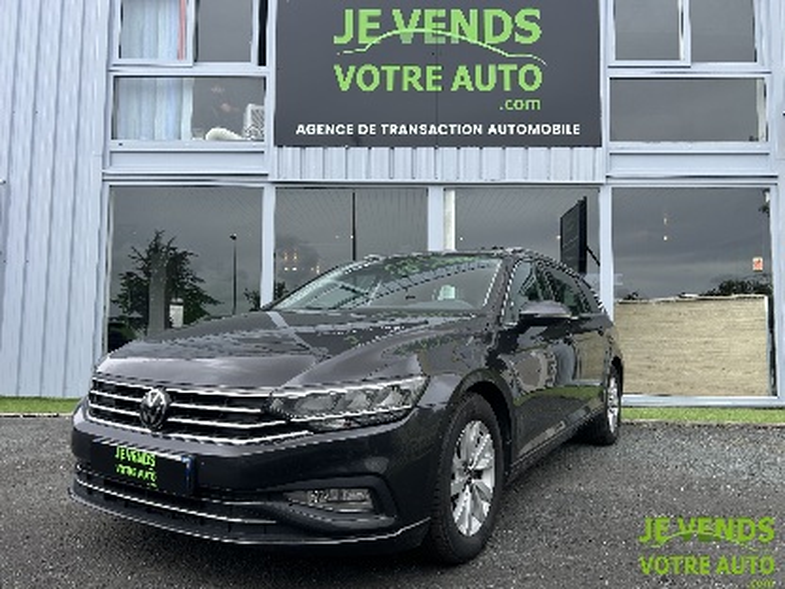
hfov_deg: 67.3
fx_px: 590
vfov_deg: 53.1
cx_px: 392
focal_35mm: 26
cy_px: 294
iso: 50
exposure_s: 1/982
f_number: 1.5
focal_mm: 5.7
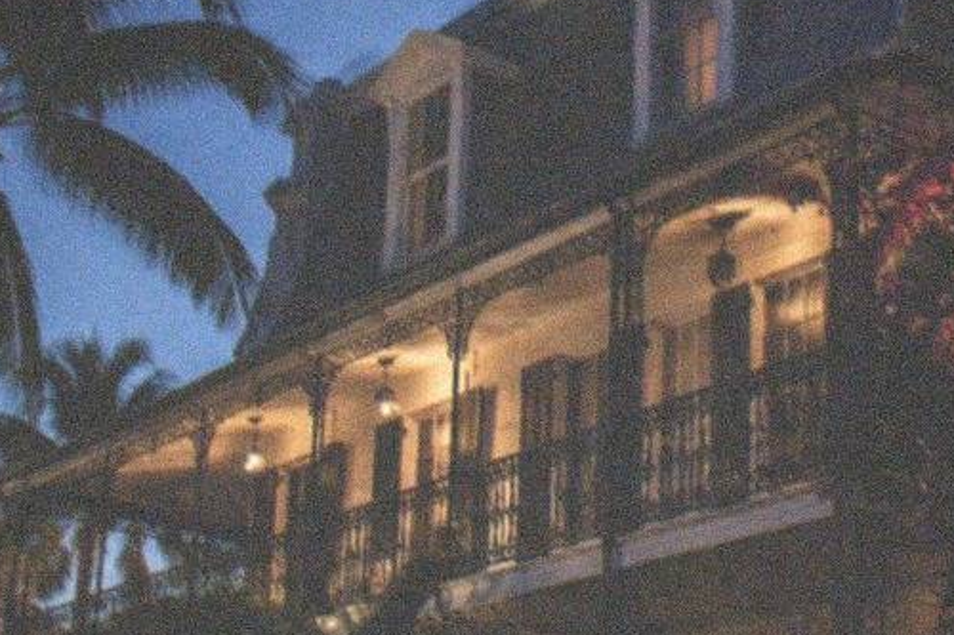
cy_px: 519
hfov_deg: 28.9
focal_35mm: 70
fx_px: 1854
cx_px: 483
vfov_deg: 19.2
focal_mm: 35
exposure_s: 1/25
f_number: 8
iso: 4000
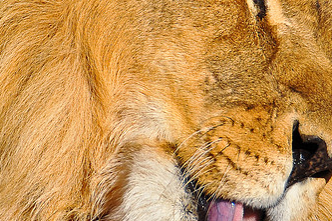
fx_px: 4816
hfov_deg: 3.9
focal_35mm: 523
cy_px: 136
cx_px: 104
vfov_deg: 2.6
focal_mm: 200
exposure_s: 1/1600
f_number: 5.6
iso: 200
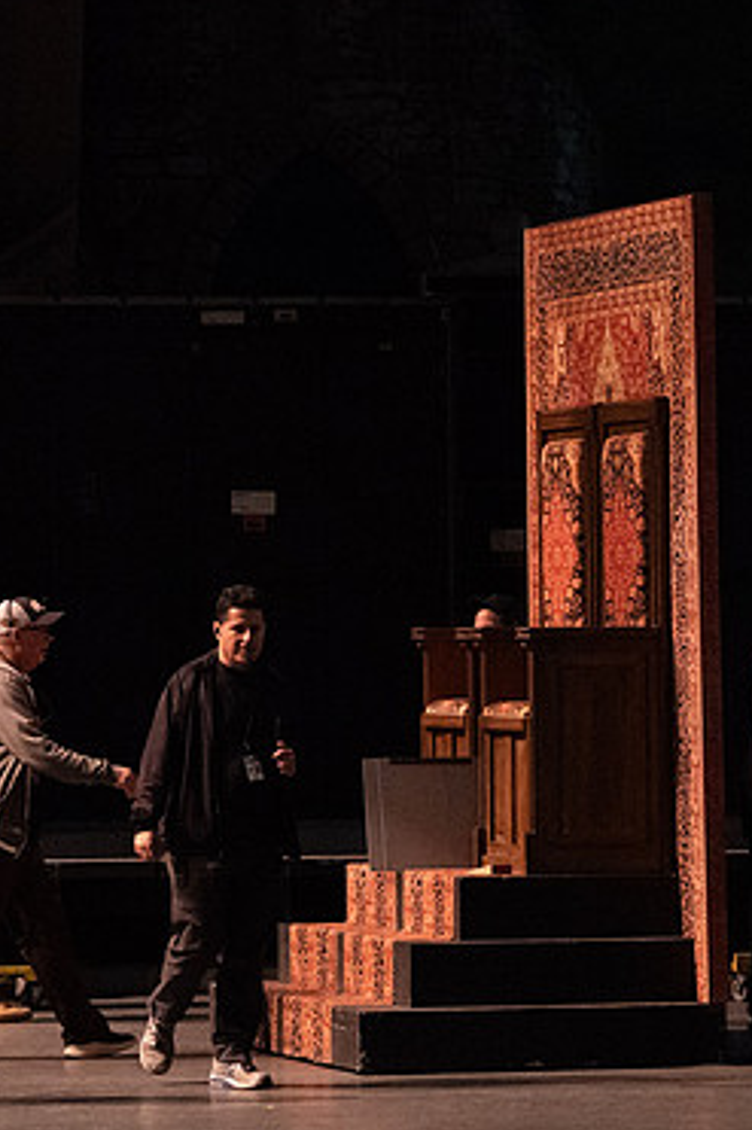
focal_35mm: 219
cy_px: 574
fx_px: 6868
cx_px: 554
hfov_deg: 6.3
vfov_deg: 9.4
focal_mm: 140
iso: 25600
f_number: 5
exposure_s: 1/320
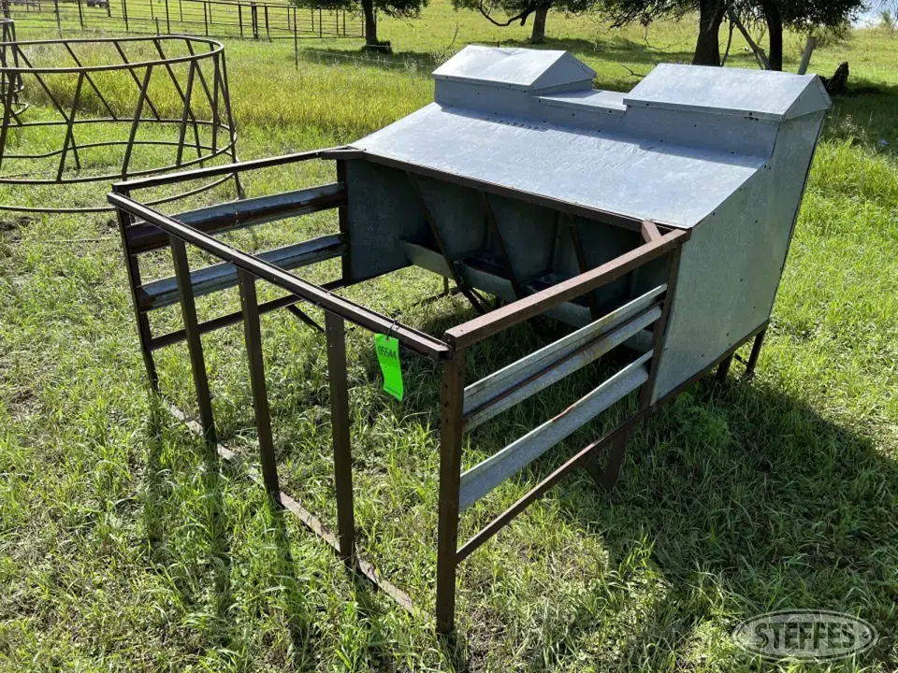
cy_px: 336
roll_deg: -3.0
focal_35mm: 26
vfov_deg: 53.1
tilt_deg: -27.1
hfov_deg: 67.3
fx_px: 674
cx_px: 449
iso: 50
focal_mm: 5.7
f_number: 1.5
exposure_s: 1/1344
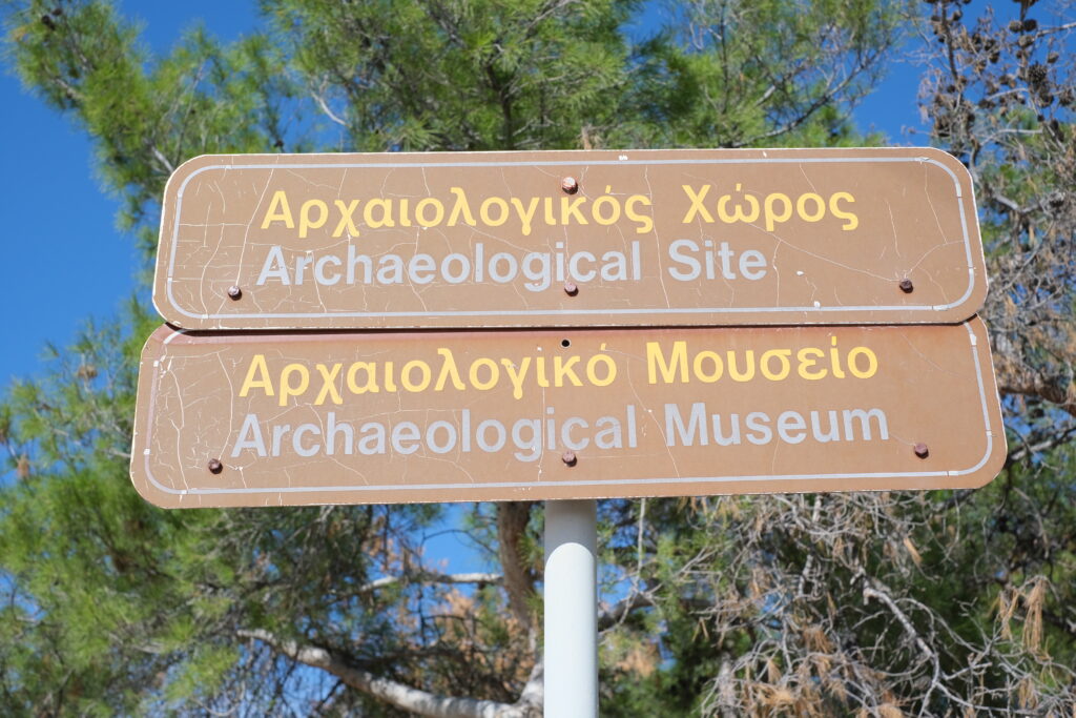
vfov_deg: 25.5
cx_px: 538
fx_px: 1584
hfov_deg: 37.5
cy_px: 359
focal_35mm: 53
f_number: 5.6
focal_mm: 35
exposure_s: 1/1000
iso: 320
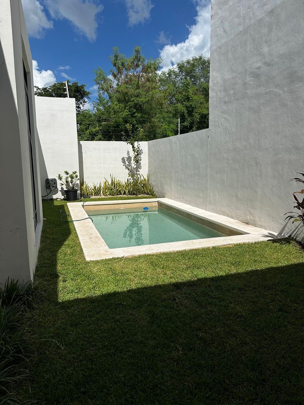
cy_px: 202
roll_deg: -1.2
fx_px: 281
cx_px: 152
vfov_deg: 71.6
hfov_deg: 56.8
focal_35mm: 24
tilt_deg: -8.0
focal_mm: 6.86
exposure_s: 1/9709
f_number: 1.78
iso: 80
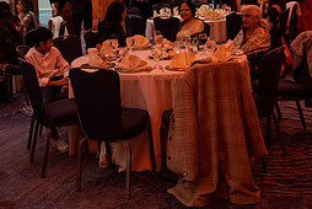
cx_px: 105
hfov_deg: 32.6
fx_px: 529
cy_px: -25
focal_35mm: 61
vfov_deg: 21.1
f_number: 2.8
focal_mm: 17
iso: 500
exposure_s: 1/50
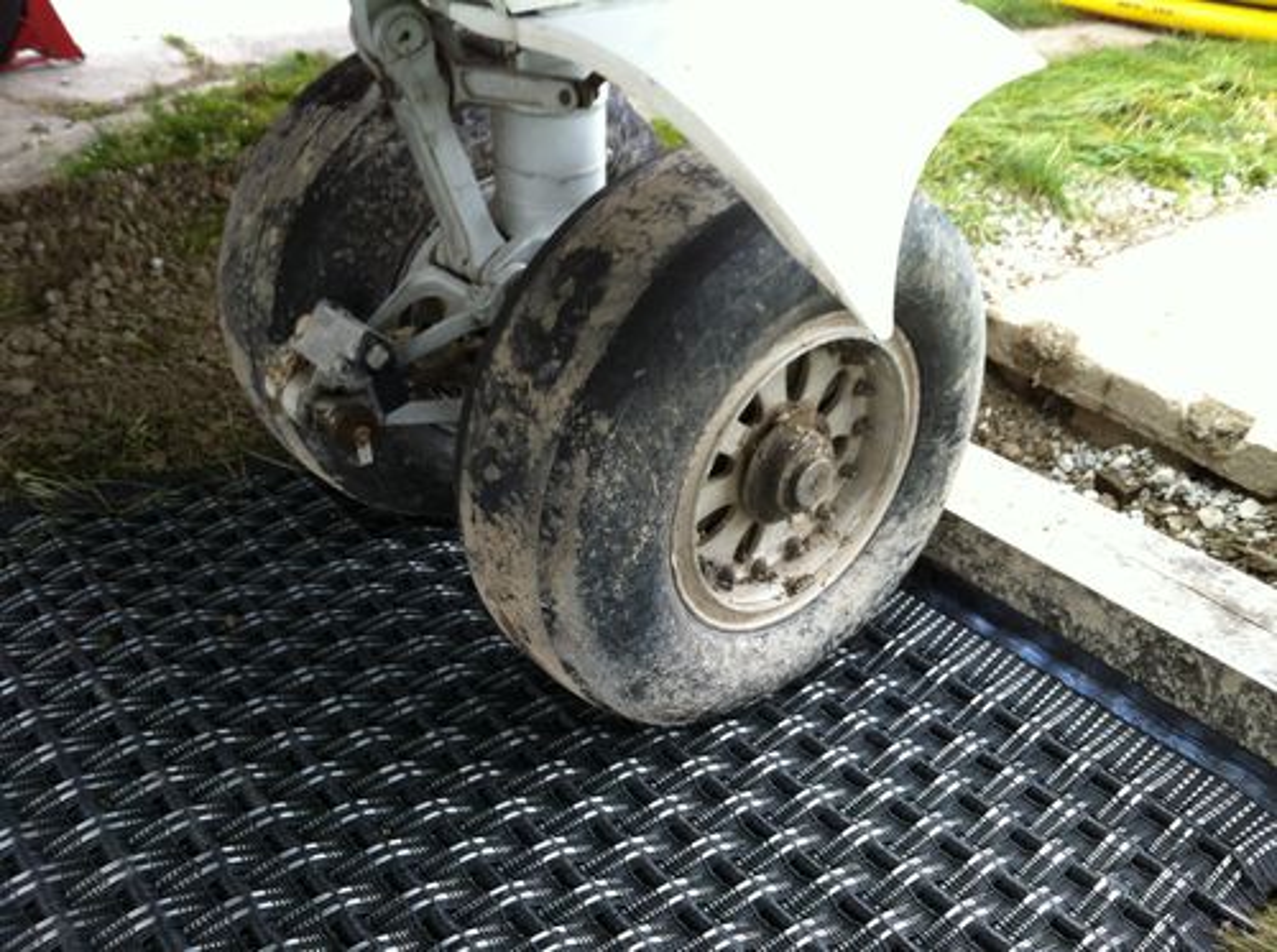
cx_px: 638
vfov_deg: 40.6
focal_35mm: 35
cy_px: 476
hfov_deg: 52.7
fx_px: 1289
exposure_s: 1/60
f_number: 2.8
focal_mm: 3.85
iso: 80
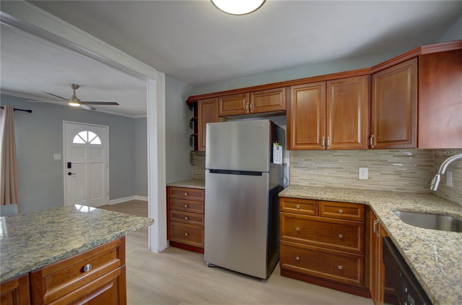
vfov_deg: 77.0
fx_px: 192
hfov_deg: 100.5
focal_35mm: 15
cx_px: 231
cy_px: 152
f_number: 4
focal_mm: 10
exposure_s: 1/20
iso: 200
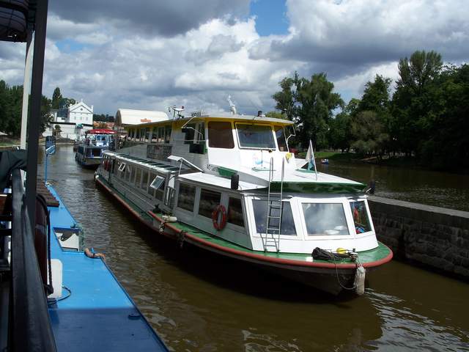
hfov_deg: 50.1
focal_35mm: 37
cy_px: 176
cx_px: 234
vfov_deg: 38.7
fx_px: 501
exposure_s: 1/500
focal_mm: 7.8
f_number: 5.6
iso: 64
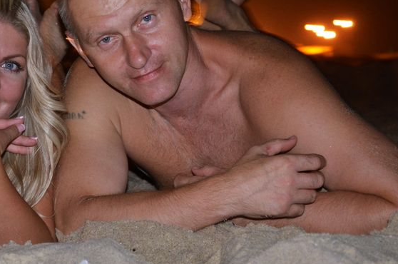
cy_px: 120
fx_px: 1201
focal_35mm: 109
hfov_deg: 18.7
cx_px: 102
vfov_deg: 12.5
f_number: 5.3
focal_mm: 45
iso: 800
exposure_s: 1
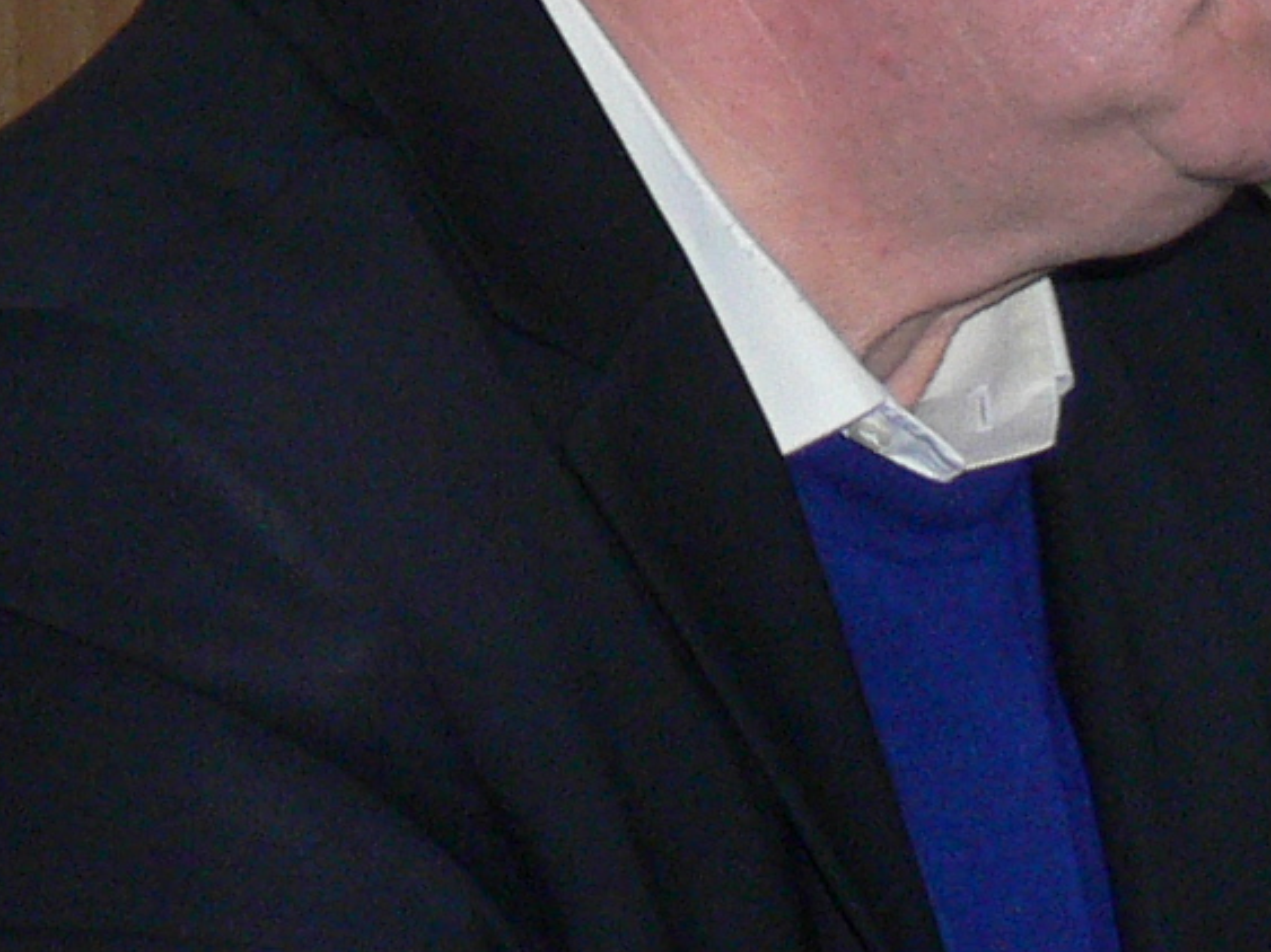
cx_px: -1192
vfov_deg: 7.0
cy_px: -1139
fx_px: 7452
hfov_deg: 9.2
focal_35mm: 203
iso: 100
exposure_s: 1/30
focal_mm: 7.4
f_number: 2.8
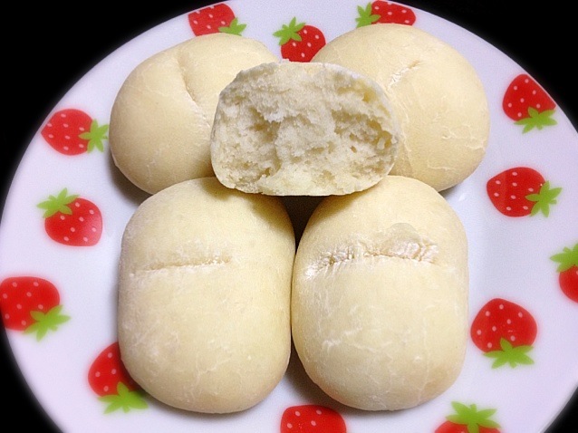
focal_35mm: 35
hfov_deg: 52.6
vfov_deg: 40.7
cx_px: 289
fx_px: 584
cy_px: 216
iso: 250
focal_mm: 4.28
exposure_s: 1/20
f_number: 2.4
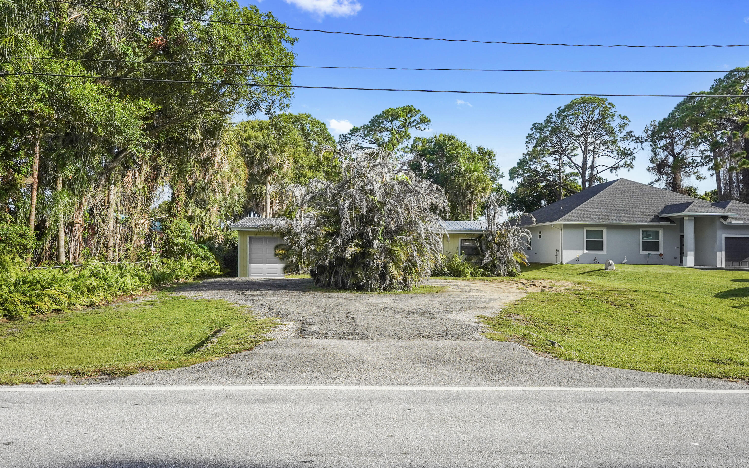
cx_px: 375
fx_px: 572
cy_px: 247
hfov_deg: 66.5
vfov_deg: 44.5
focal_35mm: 28
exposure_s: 1/640
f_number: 9
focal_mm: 18
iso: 400
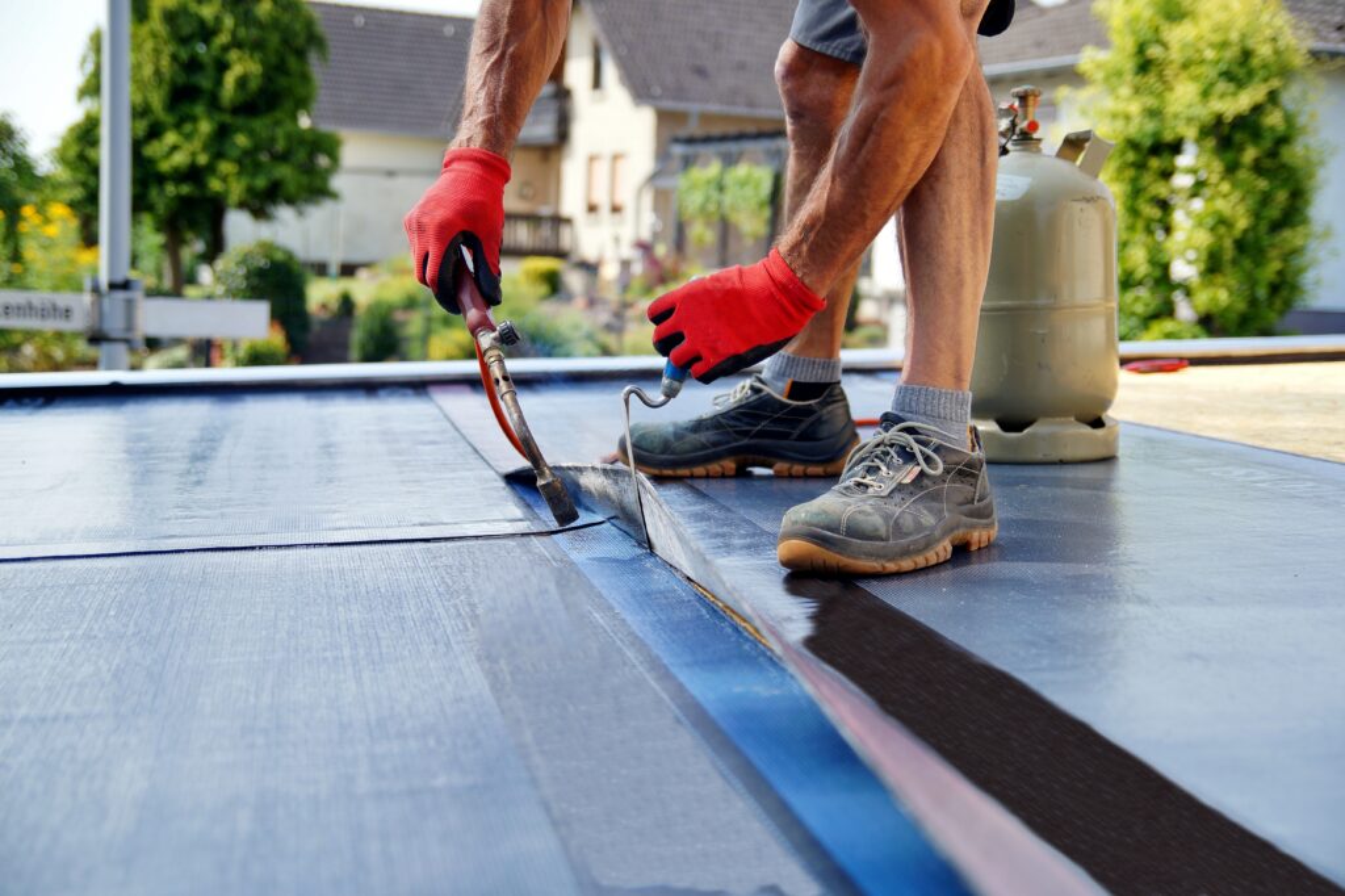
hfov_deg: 37.9
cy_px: 448
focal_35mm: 52
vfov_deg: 25.7
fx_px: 1961
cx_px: 672
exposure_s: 1/500
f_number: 2.8
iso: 100
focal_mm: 35
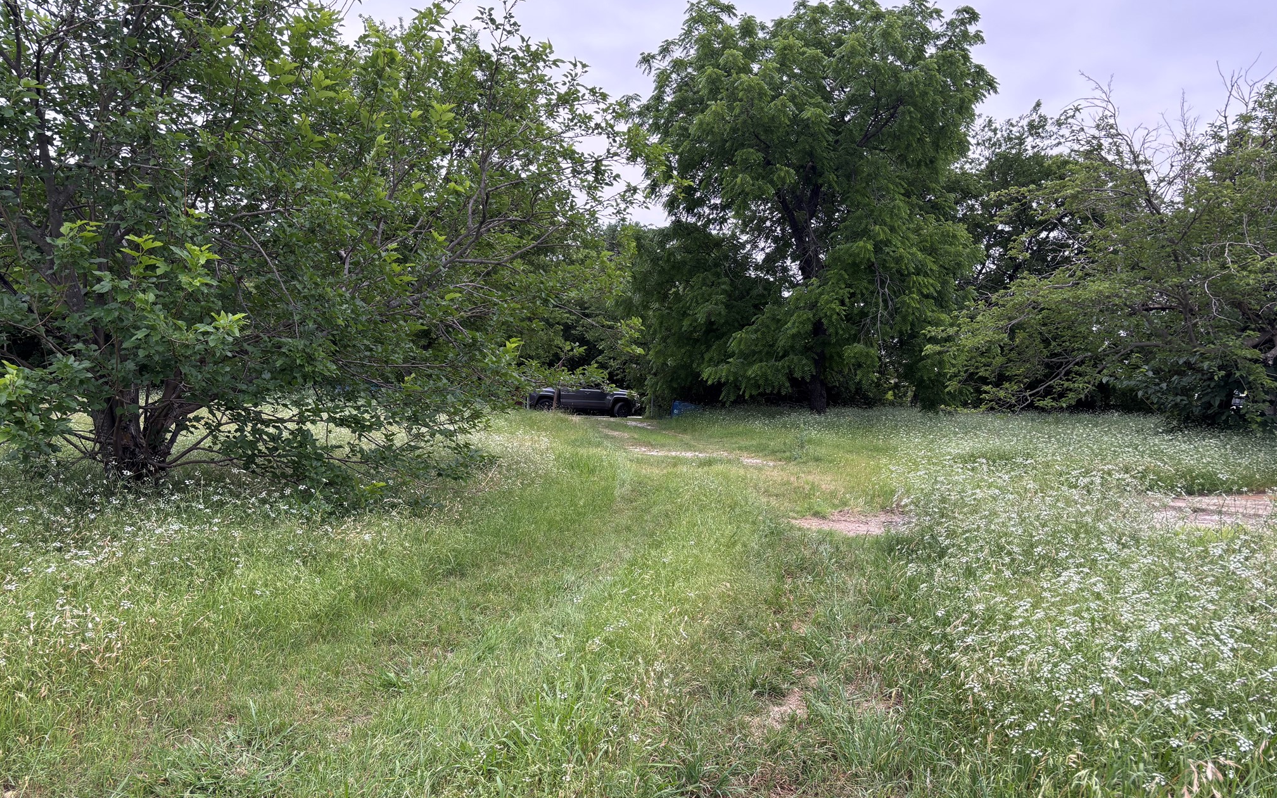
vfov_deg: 44.5
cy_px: 443
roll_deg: -1.1
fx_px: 974
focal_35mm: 28
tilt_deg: -1.9
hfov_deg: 66.5
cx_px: 645
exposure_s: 1/170
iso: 64
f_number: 1.6
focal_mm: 5.96
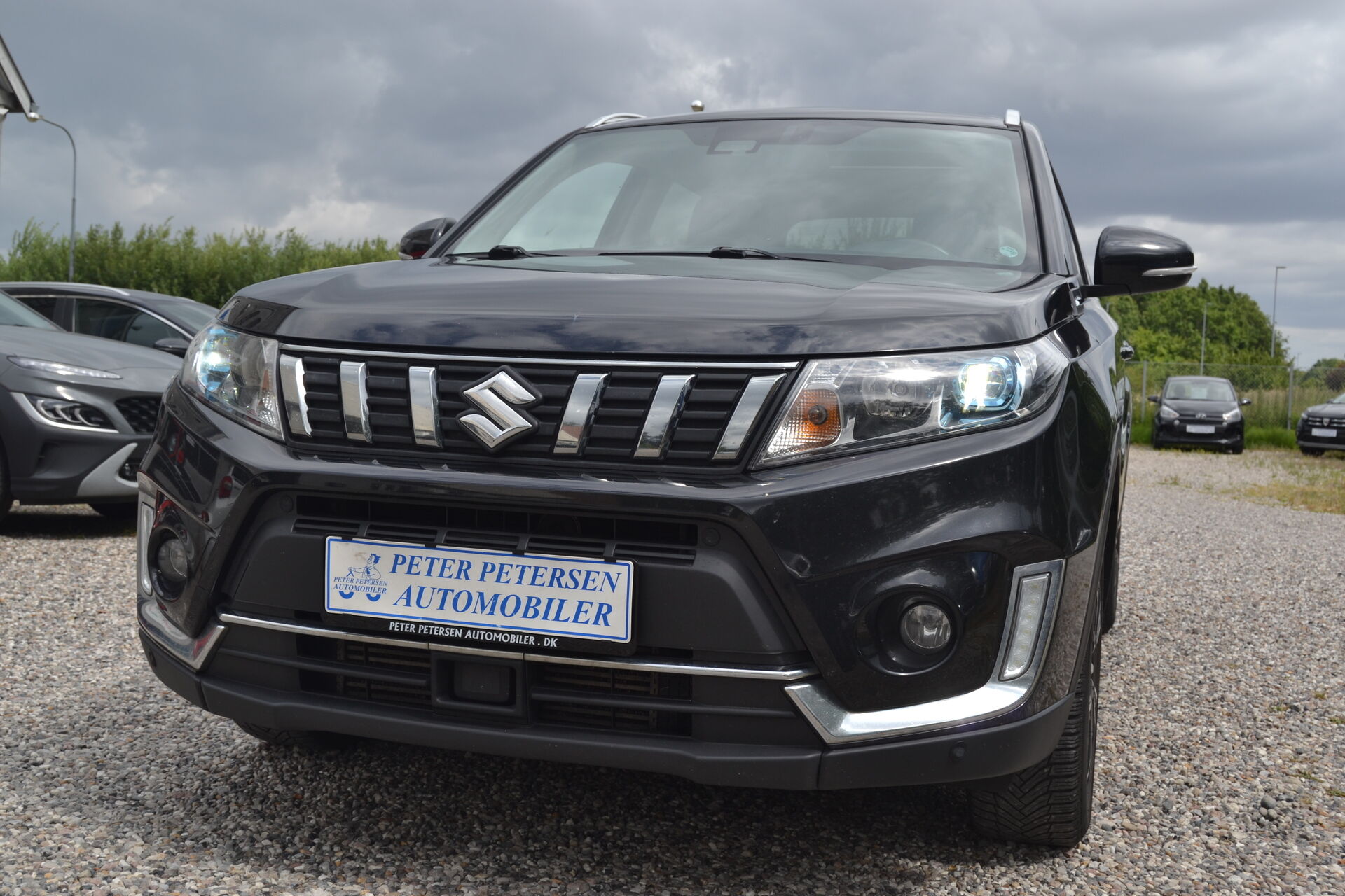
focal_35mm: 39
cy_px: 448
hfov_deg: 49.6
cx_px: 672
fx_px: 1457
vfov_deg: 34.2
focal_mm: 26
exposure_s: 1/250
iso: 100
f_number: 8
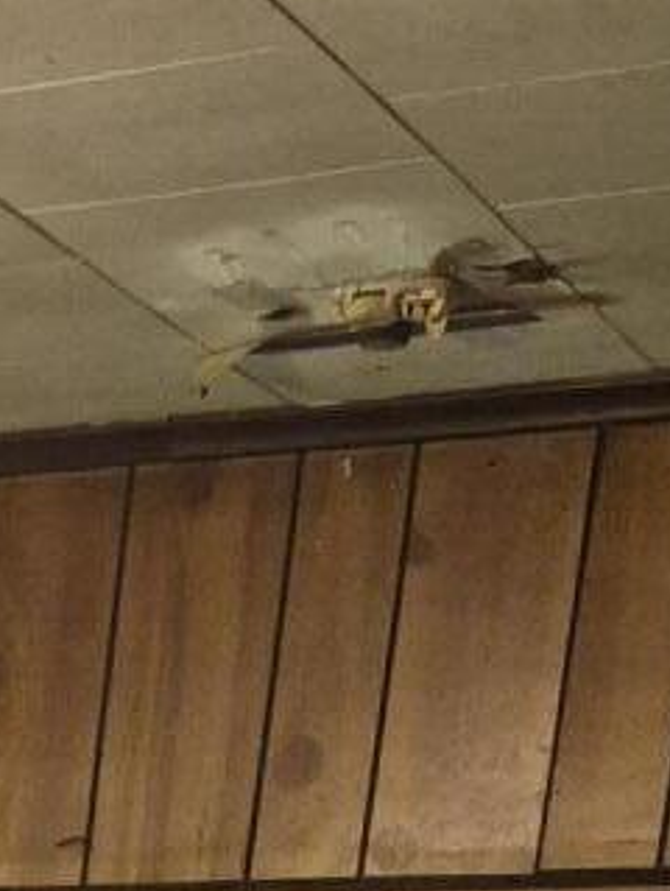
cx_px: -1323
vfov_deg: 11.3
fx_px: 3709
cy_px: 2187
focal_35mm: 144
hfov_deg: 8.6
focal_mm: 5.4
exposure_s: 1/120
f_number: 1.8
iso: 640
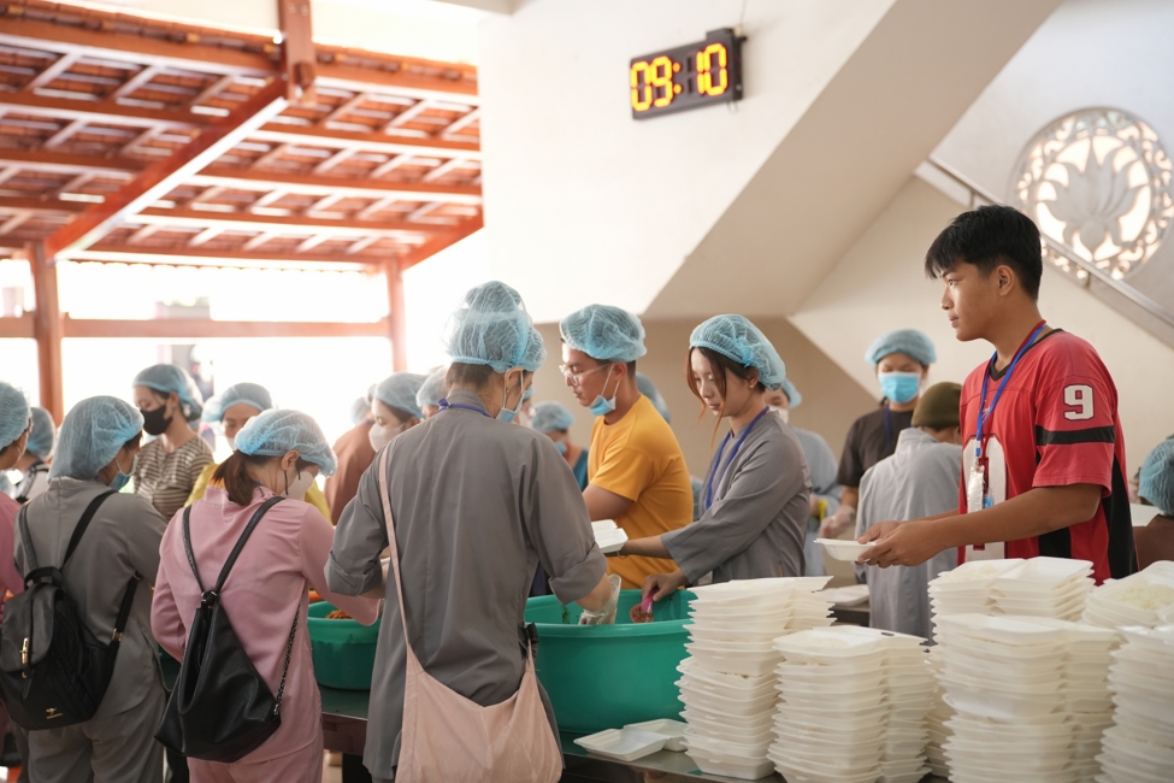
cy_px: 392
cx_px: 587
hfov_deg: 37.5
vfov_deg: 25.5
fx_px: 1728
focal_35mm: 53
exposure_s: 1/200
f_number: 2.5
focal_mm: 53
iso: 2000
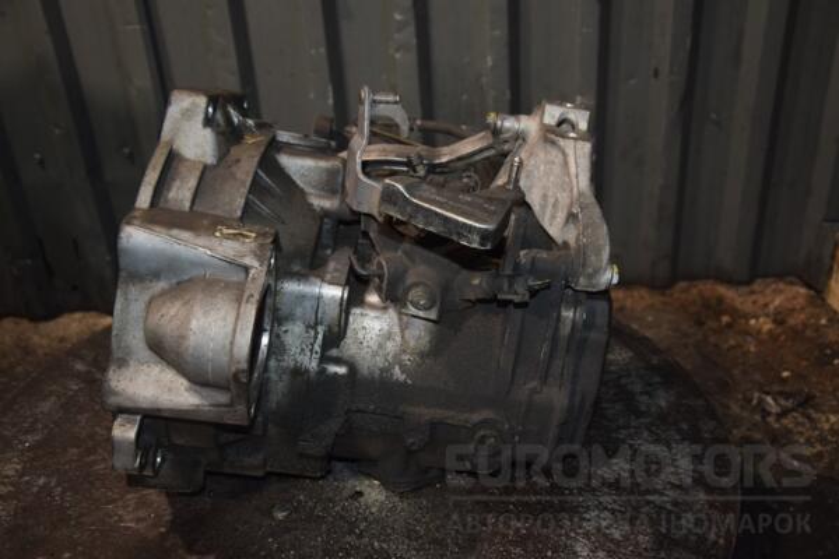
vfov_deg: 35.5
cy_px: 280
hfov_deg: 51.3
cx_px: 420
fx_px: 874
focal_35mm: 38
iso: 800
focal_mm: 25
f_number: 5
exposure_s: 1/60
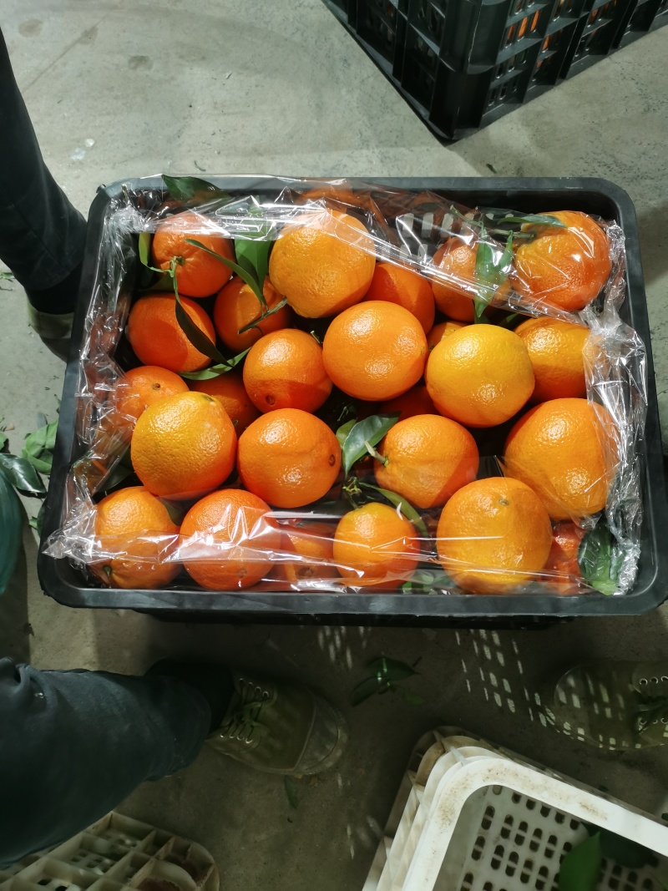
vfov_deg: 65.3
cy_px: 446
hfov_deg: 51.3
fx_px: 695
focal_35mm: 27
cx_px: 334
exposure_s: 1/30
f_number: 1.8
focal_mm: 5.58
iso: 320
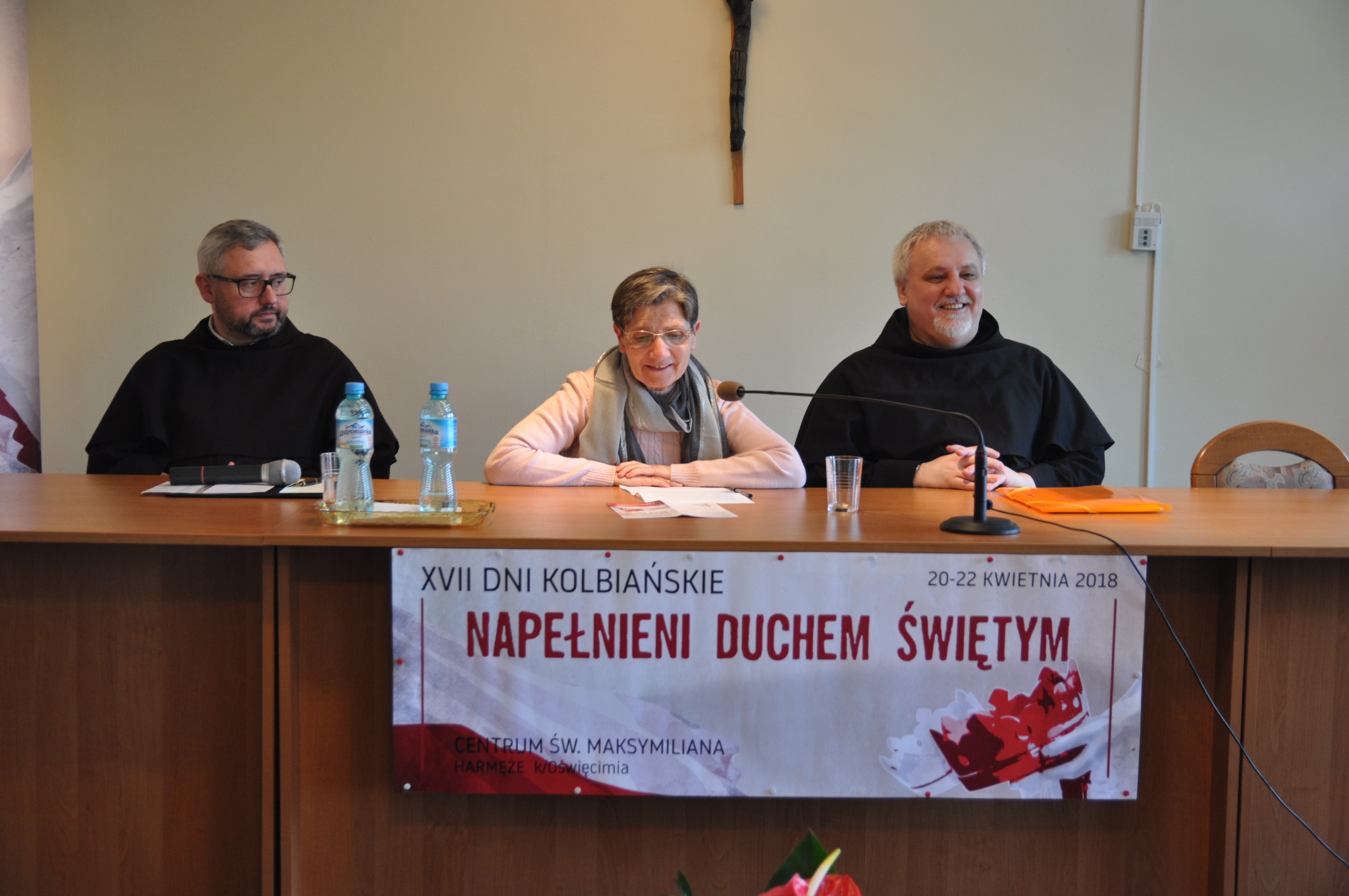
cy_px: 448
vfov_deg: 30.8
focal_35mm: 44
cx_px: 674
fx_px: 1628
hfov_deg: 45.0
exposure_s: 1/50
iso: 450
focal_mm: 29
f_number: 2.8
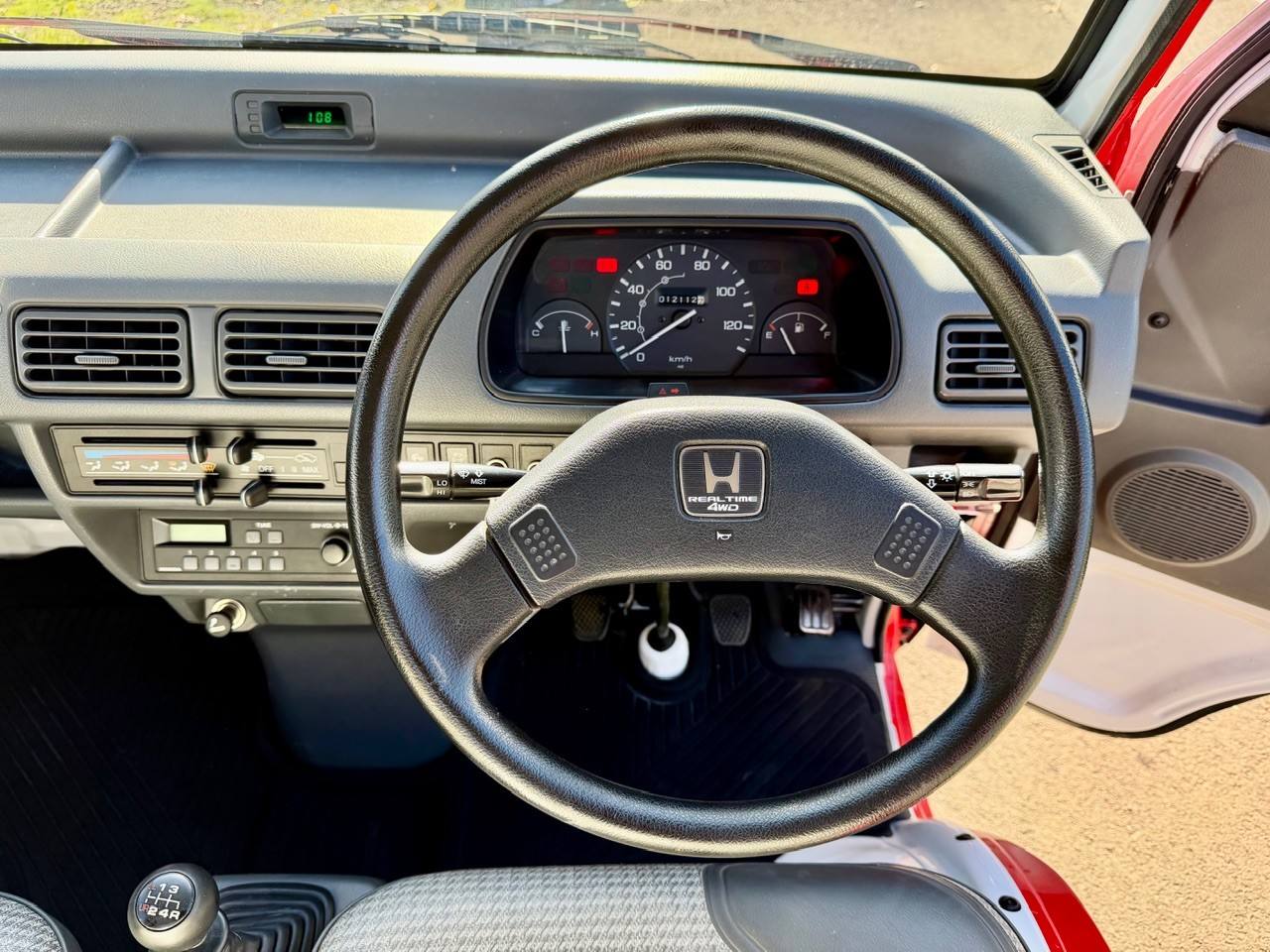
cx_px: 635
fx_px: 881
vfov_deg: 56.8
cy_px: 476
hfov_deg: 71.6
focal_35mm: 24
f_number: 1.78
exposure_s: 1/353
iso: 100
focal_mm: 6.76
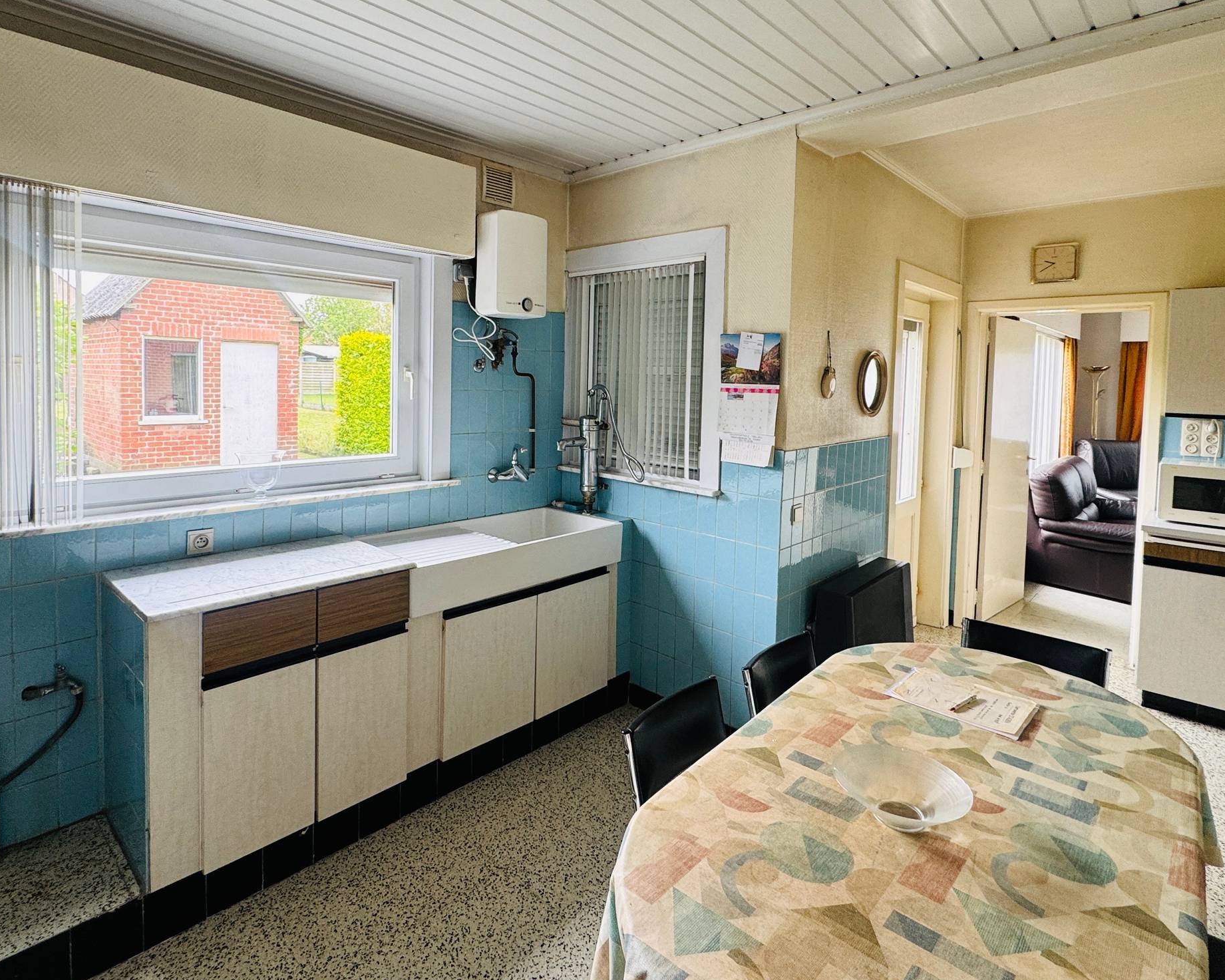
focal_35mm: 19
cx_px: 603
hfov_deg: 83.3
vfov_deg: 70.3
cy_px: 403
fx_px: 689
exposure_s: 1/99
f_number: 2.2
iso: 100
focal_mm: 2.22
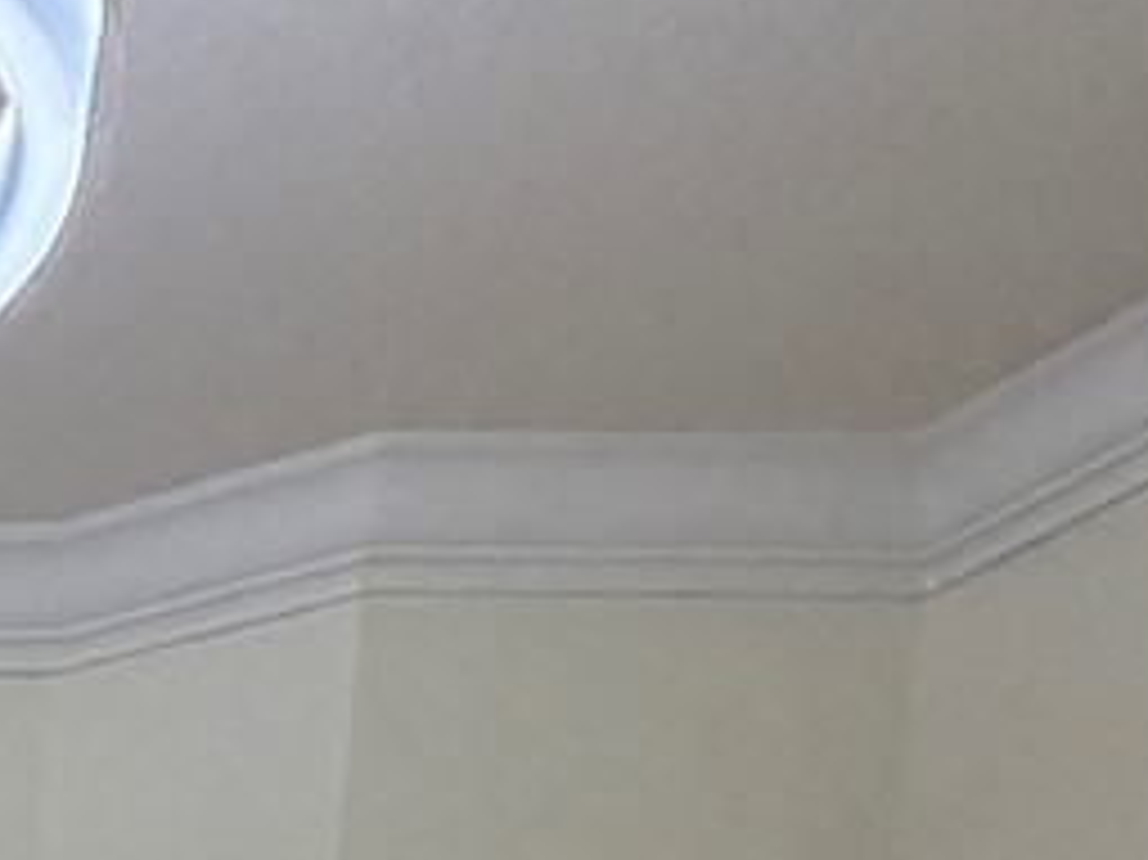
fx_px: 2917
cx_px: -1089
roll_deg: +0.7
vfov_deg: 12.5
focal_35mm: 88
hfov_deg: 17.0
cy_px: 2161
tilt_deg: -10.9
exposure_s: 1/119
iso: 250
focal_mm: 2.22
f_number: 2.2
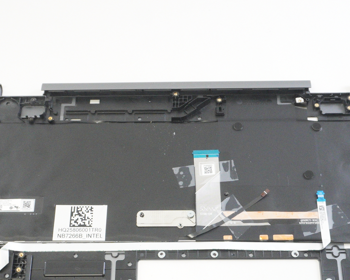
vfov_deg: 25.0
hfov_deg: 31.5
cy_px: 224
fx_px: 621
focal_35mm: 60
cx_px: 176
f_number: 5.6
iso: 4000
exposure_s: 1/100
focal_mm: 22
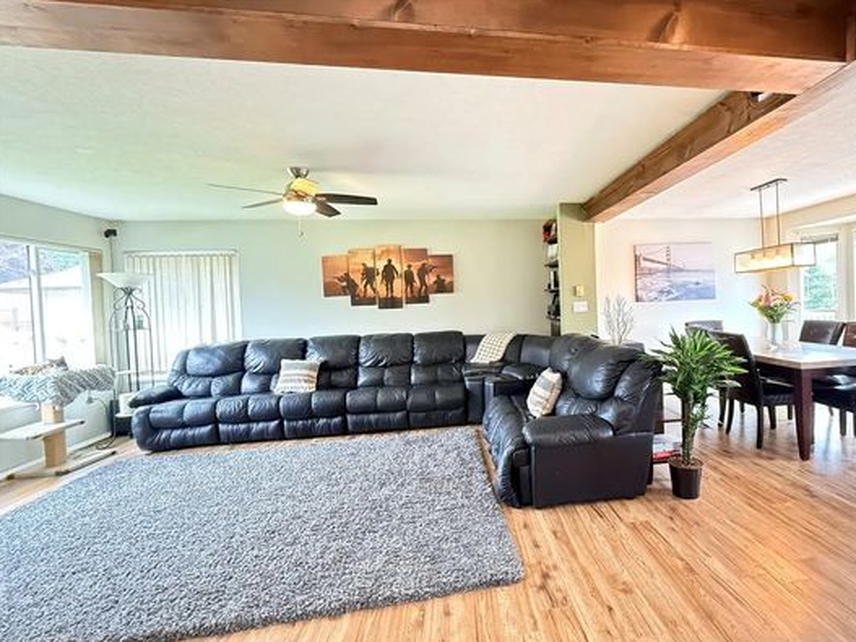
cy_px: 310
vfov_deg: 74.7
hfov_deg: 89.8
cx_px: 517
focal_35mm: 17
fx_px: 420
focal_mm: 2.22
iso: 1000
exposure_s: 1/60
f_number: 2.2
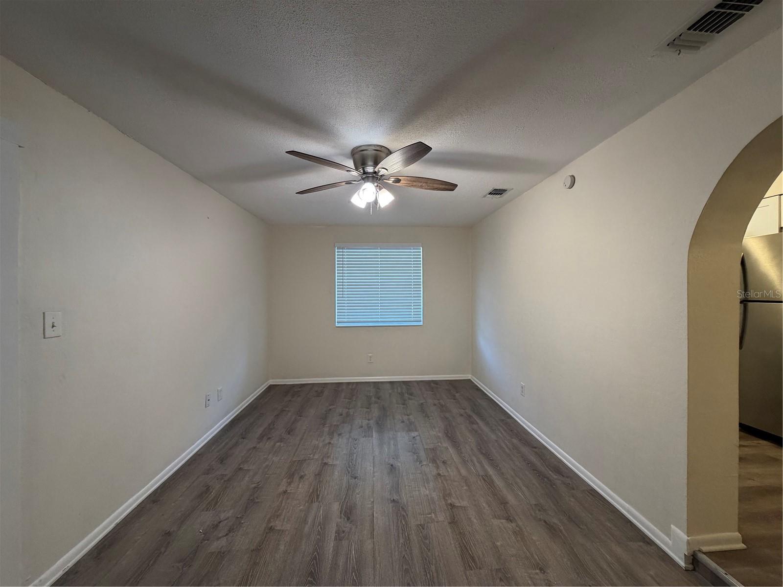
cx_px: 392
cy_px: 294
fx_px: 317
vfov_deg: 85.7
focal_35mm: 14
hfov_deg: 102.1
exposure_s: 1/60
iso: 250
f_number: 2.2
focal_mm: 2.22
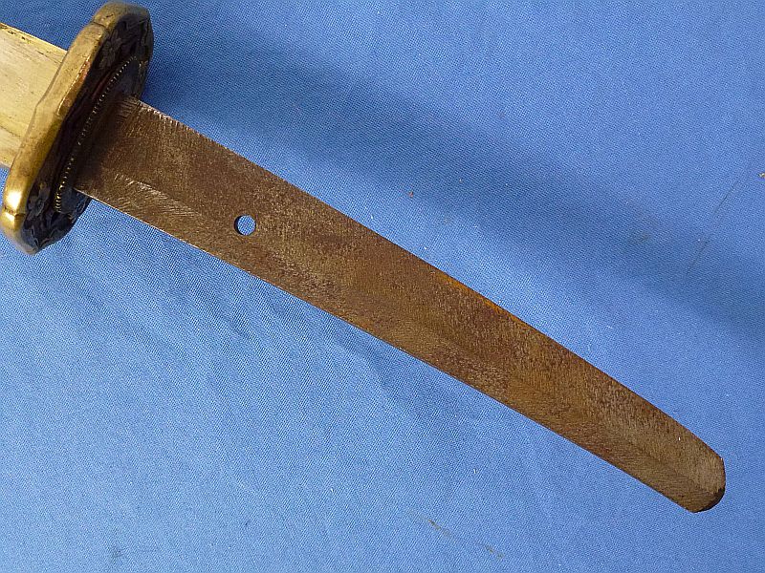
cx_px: 382
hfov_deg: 49.0
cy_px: 286
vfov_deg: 37.7
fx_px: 840
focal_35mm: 38
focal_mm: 6.8
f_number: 3.8
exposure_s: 1/80
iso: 400
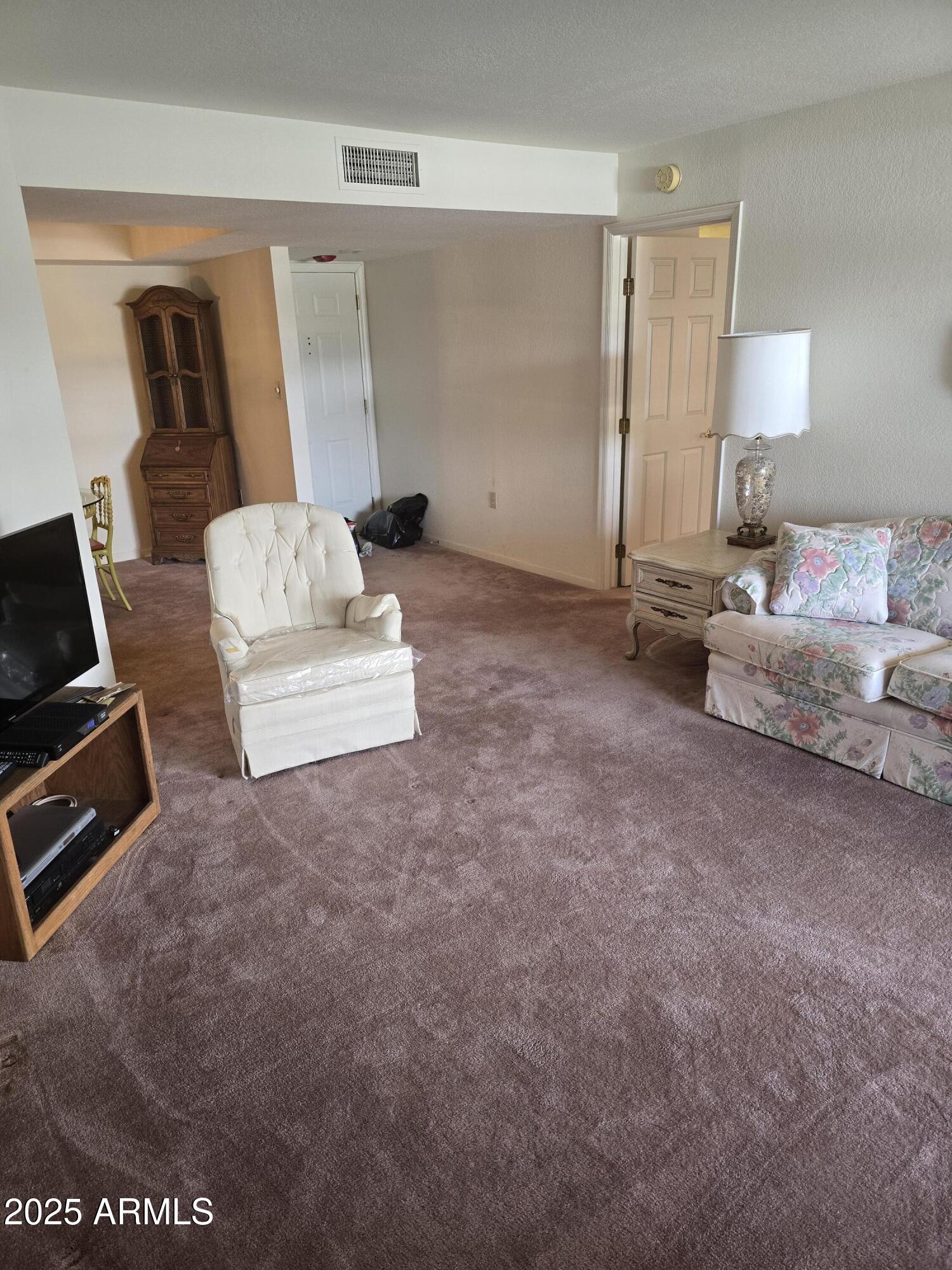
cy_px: 635
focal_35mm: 23
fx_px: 843
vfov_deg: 73.9
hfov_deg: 58.9
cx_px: 476
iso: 200
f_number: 1.7
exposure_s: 1/120
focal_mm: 6.3
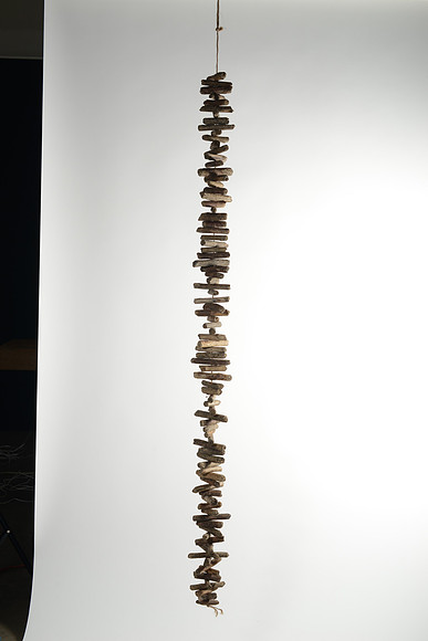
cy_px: 320
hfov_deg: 27.0
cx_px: 214
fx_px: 891
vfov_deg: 39.6
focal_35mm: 50
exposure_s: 1/200
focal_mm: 50
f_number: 8
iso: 200
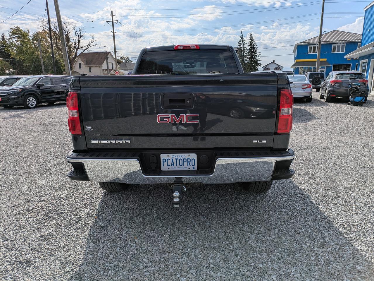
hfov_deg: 69.4
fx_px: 270
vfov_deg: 54.9
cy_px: 140
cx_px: 187
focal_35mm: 25
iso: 46
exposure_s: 1/5076
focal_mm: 5.43
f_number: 1.89
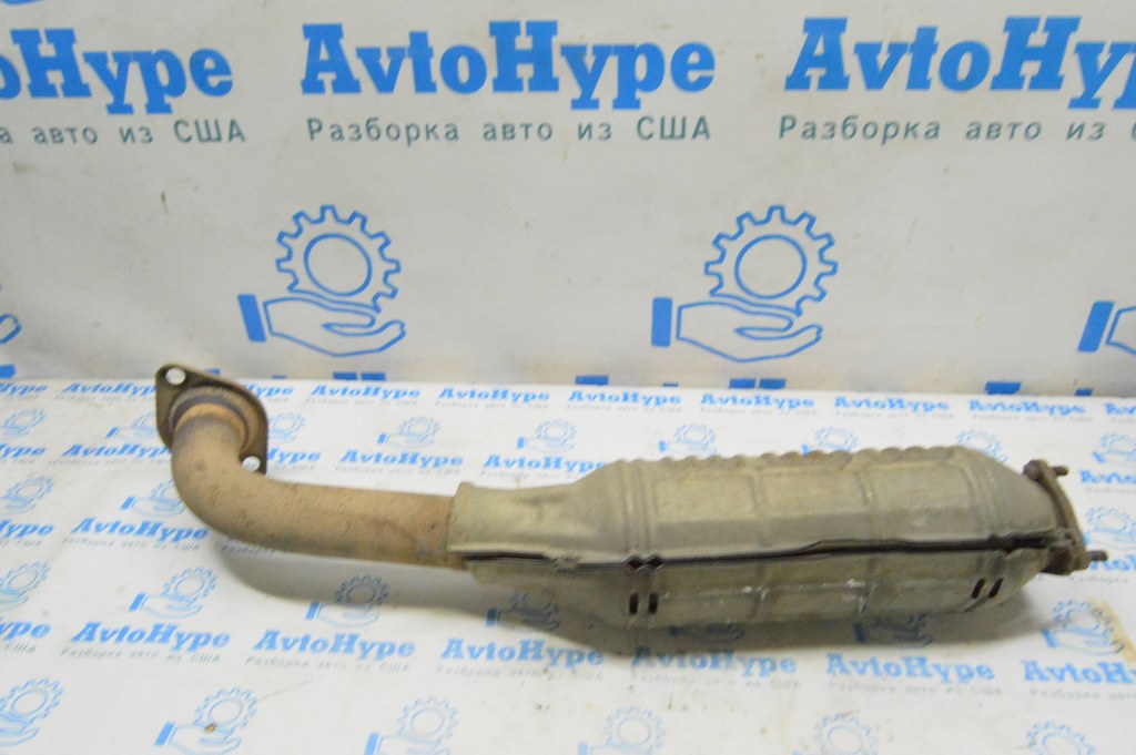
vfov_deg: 47.9
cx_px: 568
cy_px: 378
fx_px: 851
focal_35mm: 27
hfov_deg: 67.4
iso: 6400
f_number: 20
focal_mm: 18
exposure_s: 1/15
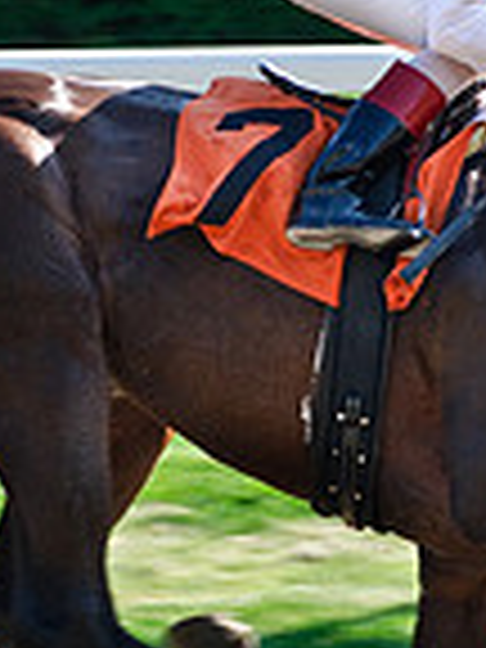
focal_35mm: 581
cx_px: 342
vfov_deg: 3.4
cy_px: 232
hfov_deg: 2.6
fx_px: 10876
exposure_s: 1/400
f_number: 6.3
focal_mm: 100
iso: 400
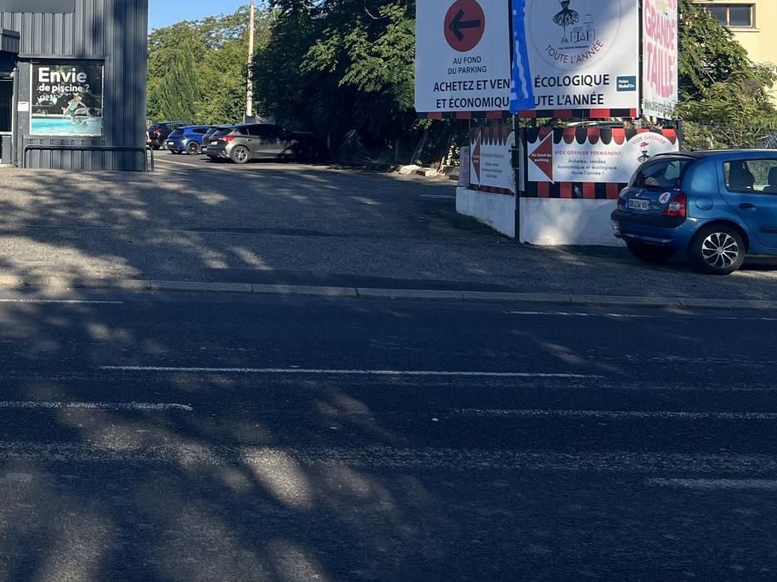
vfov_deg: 26.8
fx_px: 1189
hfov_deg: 33.1
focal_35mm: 53
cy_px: 91
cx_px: -5
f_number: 1.5
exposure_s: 1/3704
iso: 50
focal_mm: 5.7
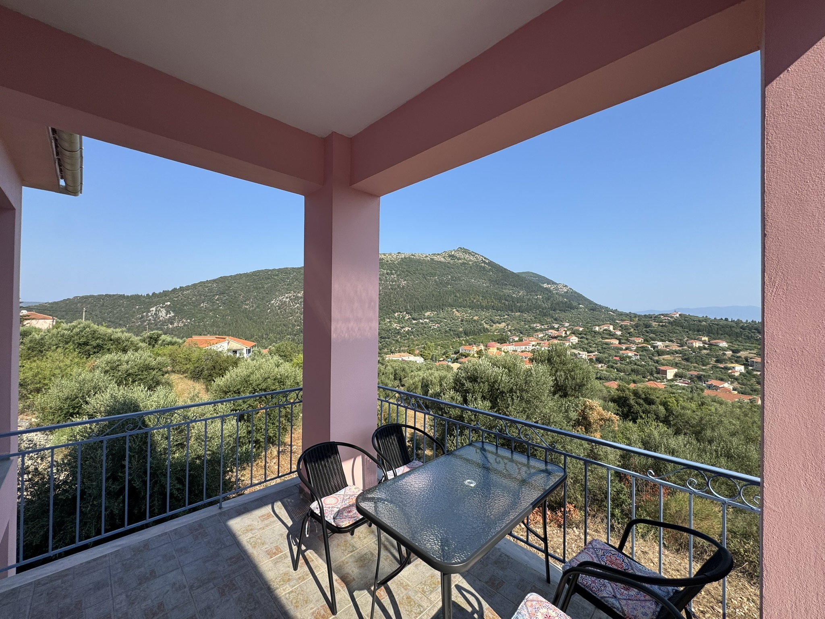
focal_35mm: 14
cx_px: 412
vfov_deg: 85.7
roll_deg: -0.5
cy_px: 310
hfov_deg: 102.1
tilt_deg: +2.2
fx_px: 334
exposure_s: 1/1395
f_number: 2.2
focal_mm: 2.22
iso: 50
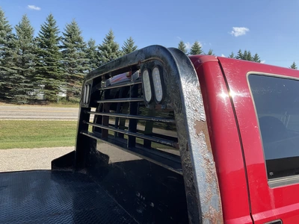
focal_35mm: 29
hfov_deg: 61.7
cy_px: 112
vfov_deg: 48.2
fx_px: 250
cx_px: 150
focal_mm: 3
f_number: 1.8
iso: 25
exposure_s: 1/997
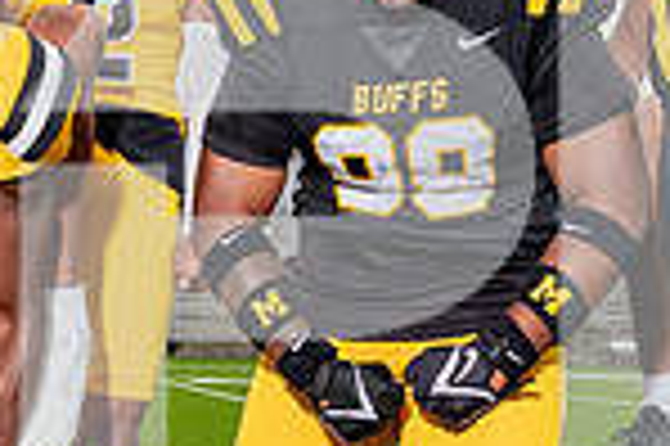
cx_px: -67
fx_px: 1450
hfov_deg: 24.3
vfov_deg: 17.5
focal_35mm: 78
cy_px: 228
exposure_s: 1/250
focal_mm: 20
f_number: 8
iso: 100
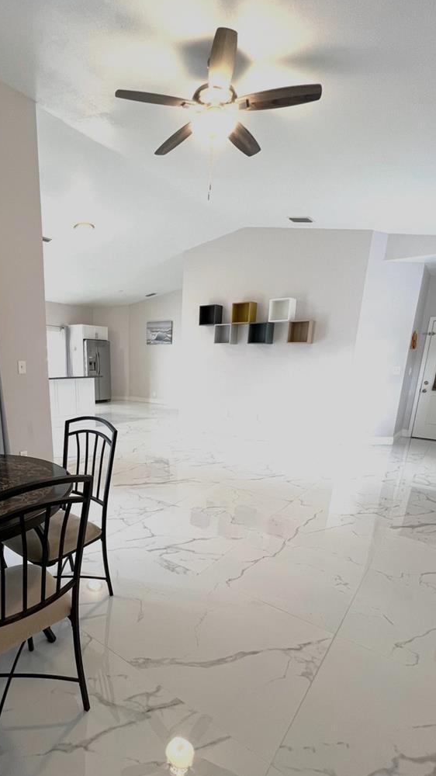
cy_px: 458
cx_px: 153
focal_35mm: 17
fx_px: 350
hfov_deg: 62.6
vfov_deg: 94.9
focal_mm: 1.57
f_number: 1.8
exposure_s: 1/60
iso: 125
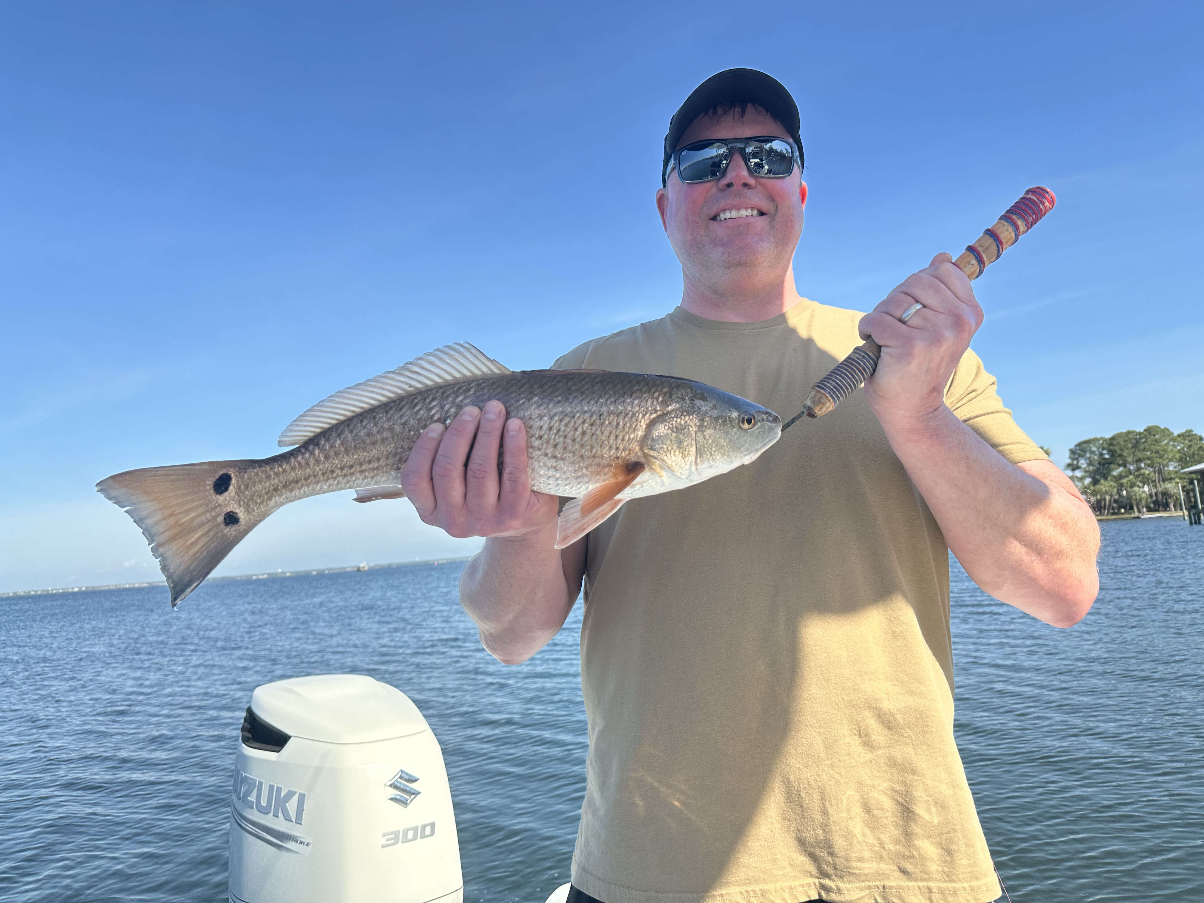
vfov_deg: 56.8
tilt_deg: +6.1
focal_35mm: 24
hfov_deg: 71.6
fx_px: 835
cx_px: 602
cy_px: 452
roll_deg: +3.5
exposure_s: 1/2469
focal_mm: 6.86
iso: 80
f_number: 1.78
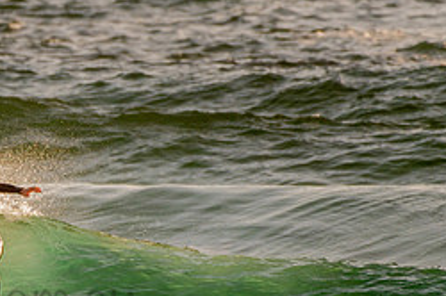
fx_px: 17619
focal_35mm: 1424
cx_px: -68
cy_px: 272
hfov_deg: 1.4
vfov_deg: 1.0
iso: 220
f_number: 5.6
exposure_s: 1/2000
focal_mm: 500
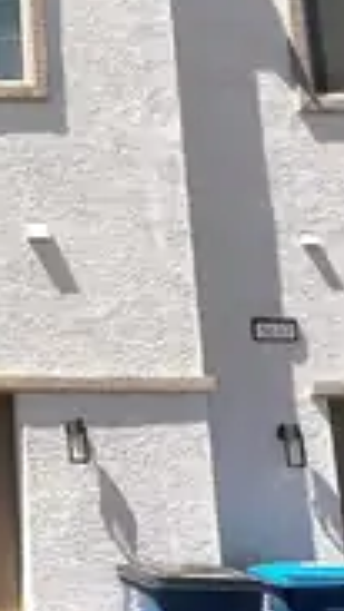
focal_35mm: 62
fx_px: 1005
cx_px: -261
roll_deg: -1.4
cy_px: 240
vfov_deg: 33.7
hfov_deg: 16.5
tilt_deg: +13.6
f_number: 1.5
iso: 50
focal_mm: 5.7
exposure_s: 1/4831
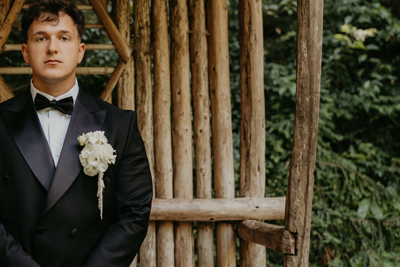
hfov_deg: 30.0
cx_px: 64
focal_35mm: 65
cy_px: 120
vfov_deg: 20.9
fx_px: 722
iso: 640
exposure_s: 1/800
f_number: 2.2
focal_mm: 35
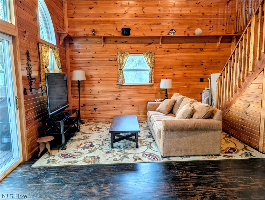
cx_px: 132
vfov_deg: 56.9
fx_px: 184
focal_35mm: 24
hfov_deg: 71.5
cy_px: 100
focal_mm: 6.9
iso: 28
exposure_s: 1/60
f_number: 1.68
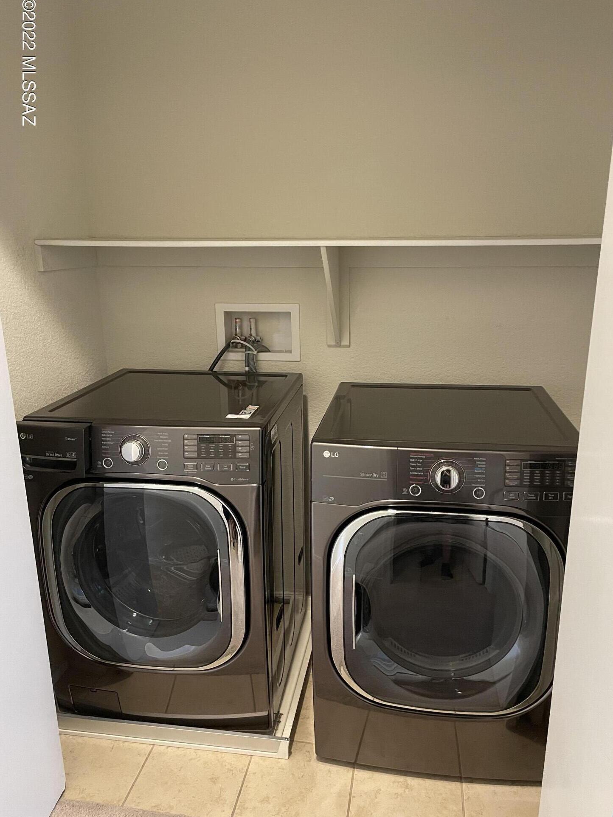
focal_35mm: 27
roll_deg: +0.2
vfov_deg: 65.3
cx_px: 318
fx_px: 638
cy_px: 420
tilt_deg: -15.2
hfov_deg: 51.3
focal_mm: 4.2
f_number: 1.6
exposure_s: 1/60
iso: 500
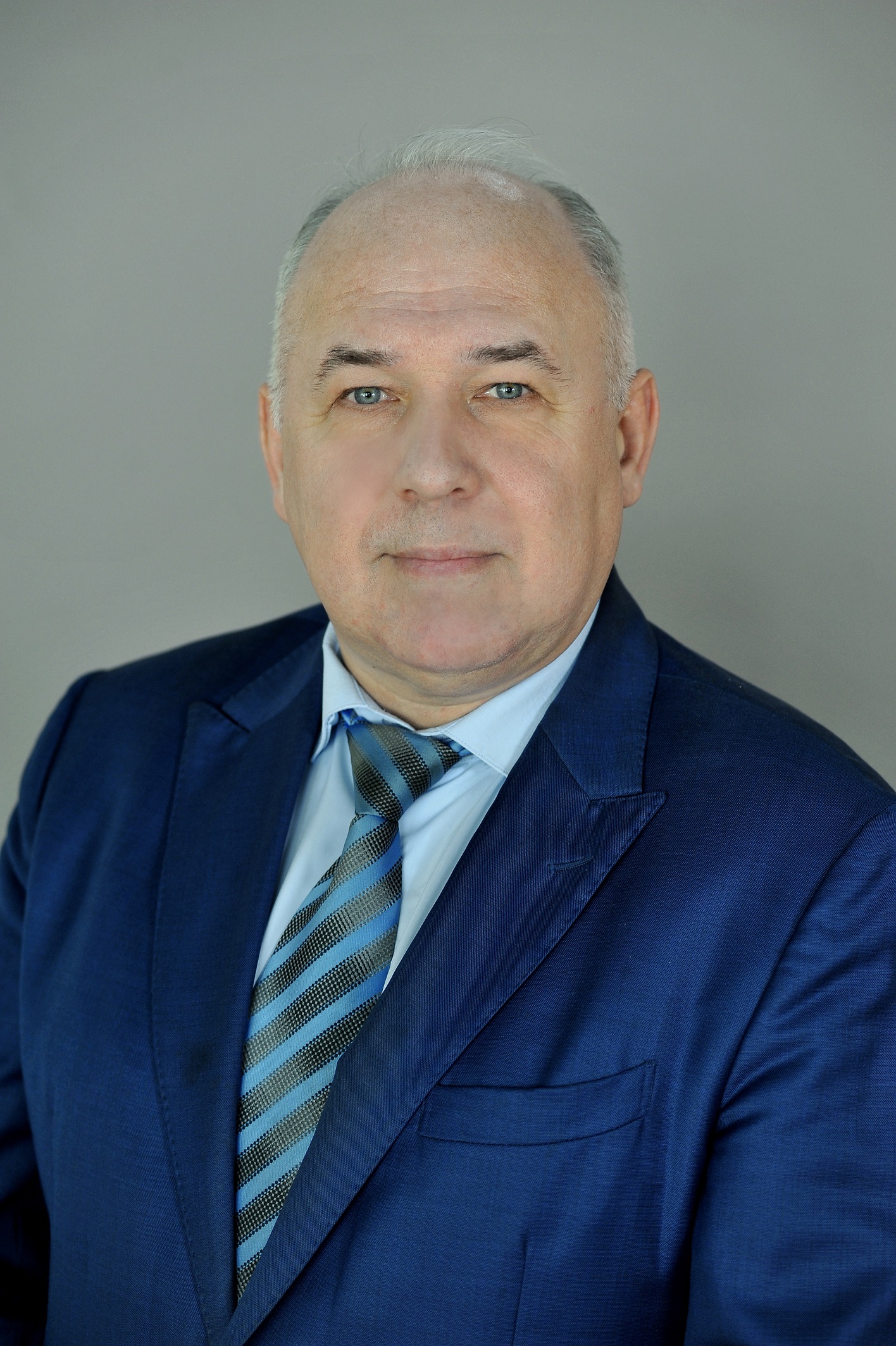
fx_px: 4186
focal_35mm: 112
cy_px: 673
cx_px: 448
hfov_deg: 12.2
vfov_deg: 18.3
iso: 500
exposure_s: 1/125
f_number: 5
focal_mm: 112
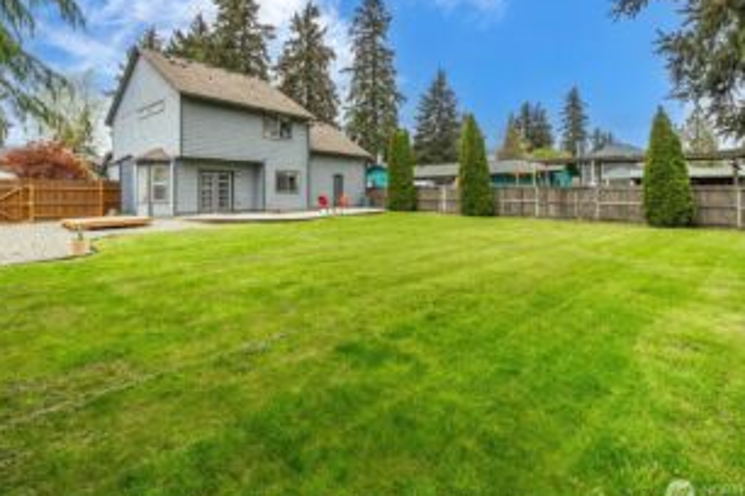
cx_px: 319
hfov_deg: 92.7
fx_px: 352
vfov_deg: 69.5
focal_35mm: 17
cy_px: 191
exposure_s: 1/60
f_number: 7.1
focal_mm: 13
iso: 80
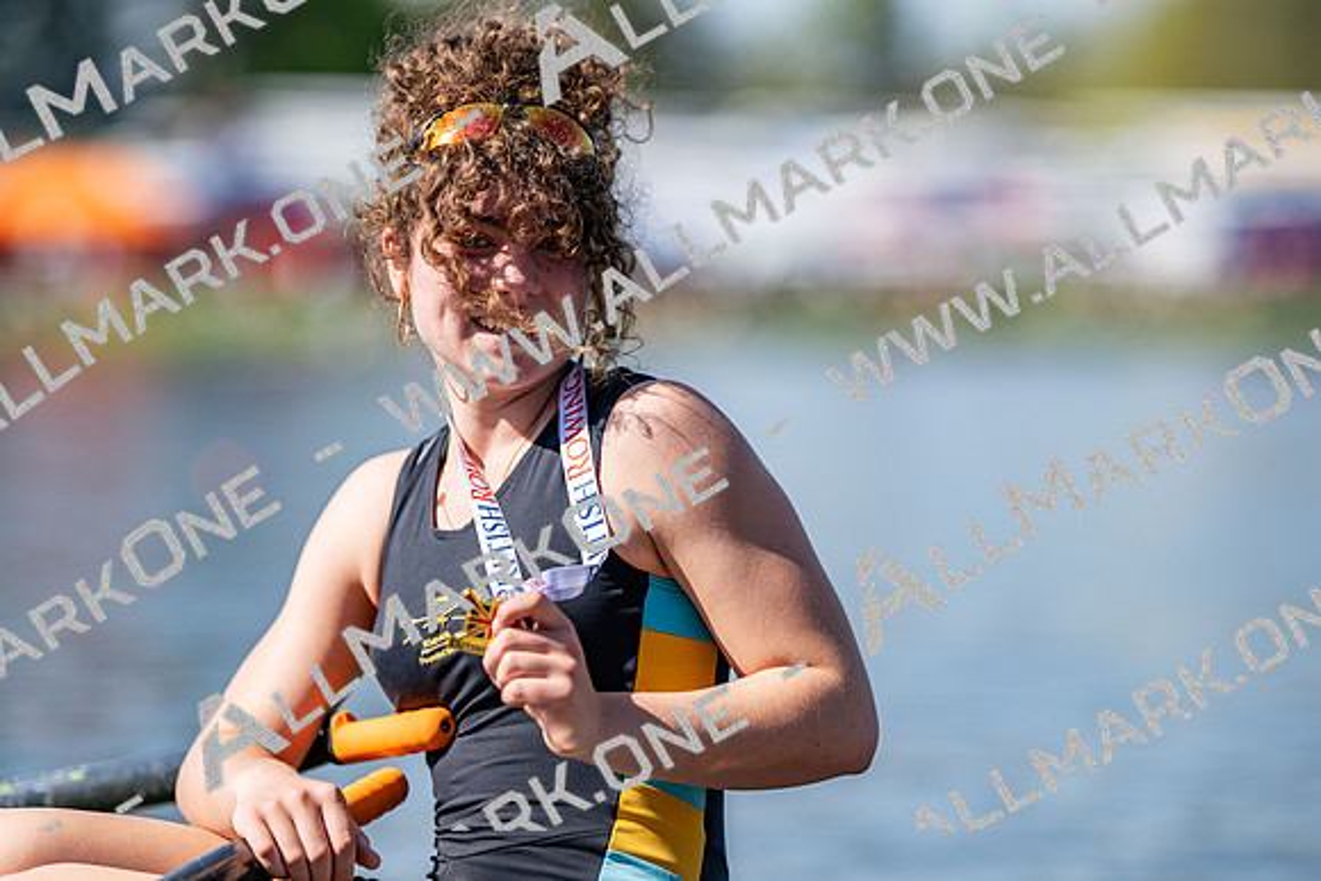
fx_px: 4955
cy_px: 440
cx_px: 660
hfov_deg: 15.2
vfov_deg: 10.2
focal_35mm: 135
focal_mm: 135
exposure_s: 1/3200
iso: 64
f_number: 1.8
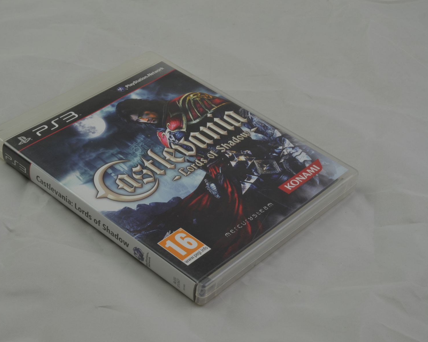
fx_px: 861
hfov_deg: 27.9
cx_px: 173
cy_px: 171
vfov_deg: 22.5
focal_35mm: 68
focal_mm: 40
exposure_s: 1/4
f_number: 20
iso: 100
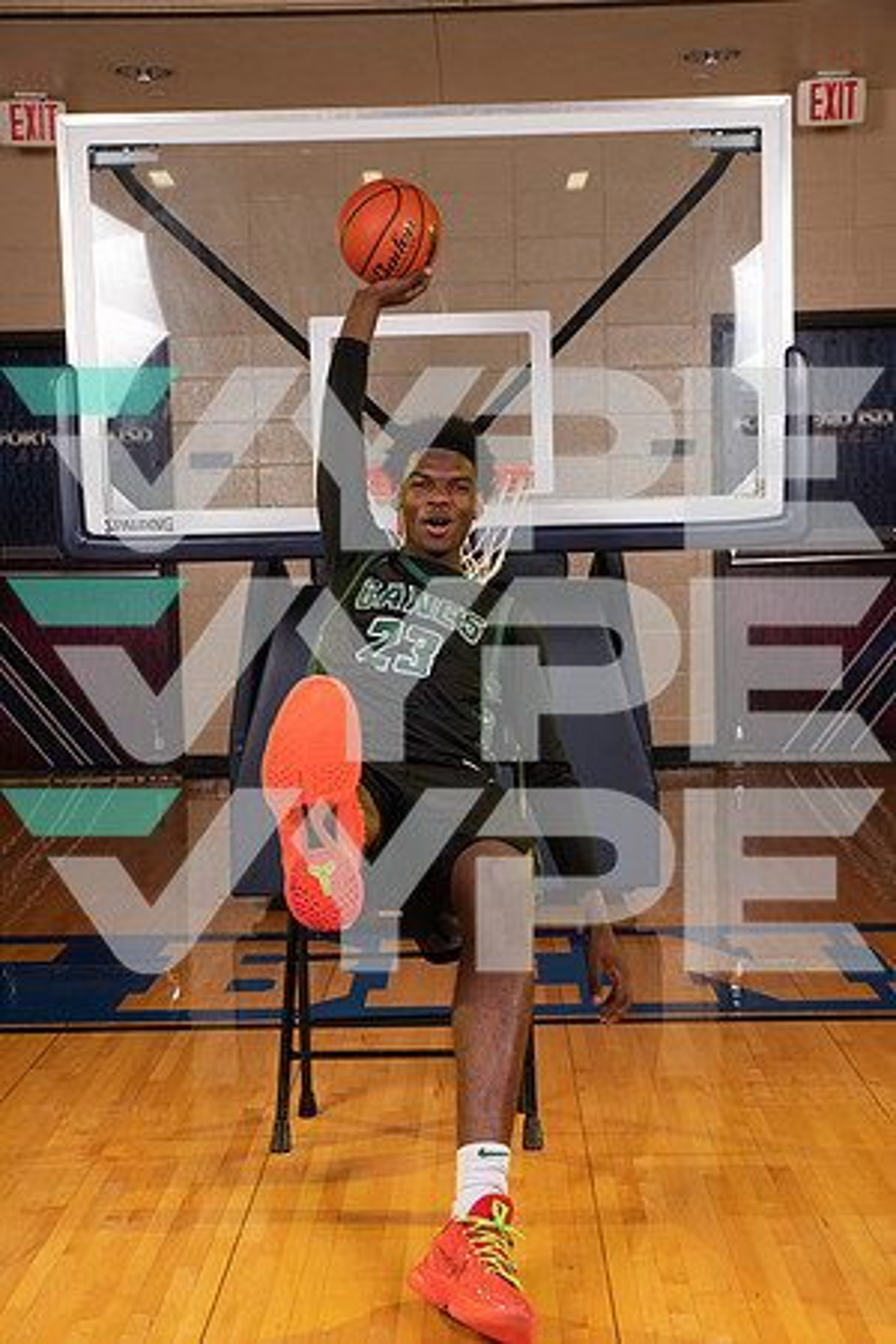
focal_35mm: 48
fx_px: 1792
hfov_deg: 28.1
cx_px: 448
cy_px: 672
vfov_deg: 41.1
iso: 320
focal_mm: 48
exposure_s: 1/320
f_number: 7.1
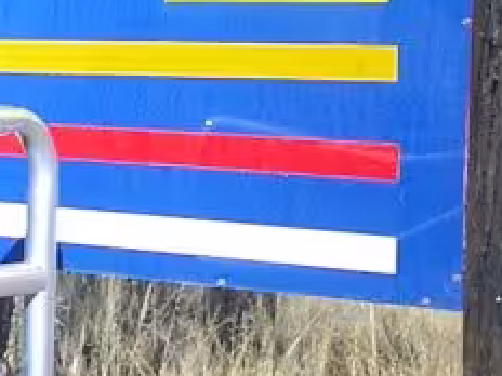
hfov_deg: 11.6
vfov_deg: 9.0
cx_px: -266
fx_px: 2364
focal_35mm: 163
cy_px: -54
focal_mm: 5.6
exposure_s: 1/1000
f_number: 3.5
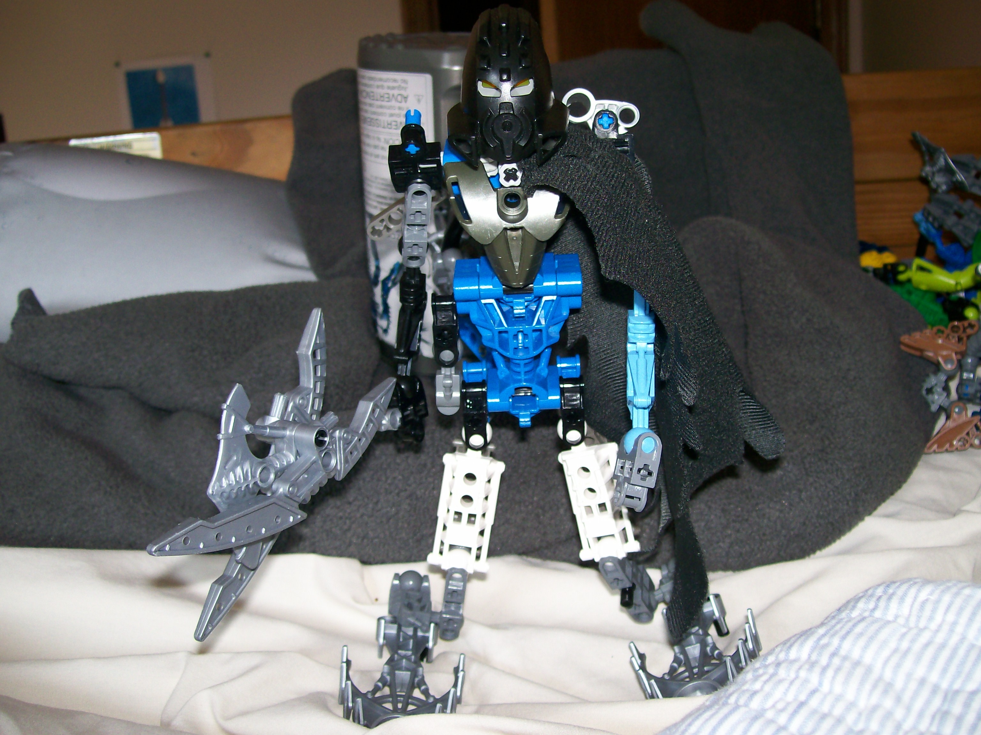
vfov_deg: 39.7
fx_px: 1020
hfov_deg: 51.4
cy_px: 368
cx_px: 490
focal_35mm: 36
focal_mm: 6
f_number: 2.7
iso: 80
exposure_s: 1/64
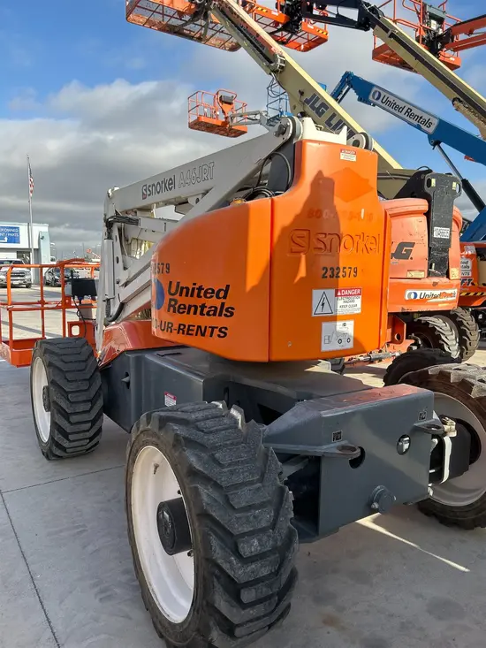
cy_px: 324
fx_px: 487
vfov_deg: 67.3
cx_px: 243
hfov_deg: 53.1
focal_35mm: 26
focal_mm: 5.7
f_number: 1.5
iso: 50
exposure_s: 1/2252
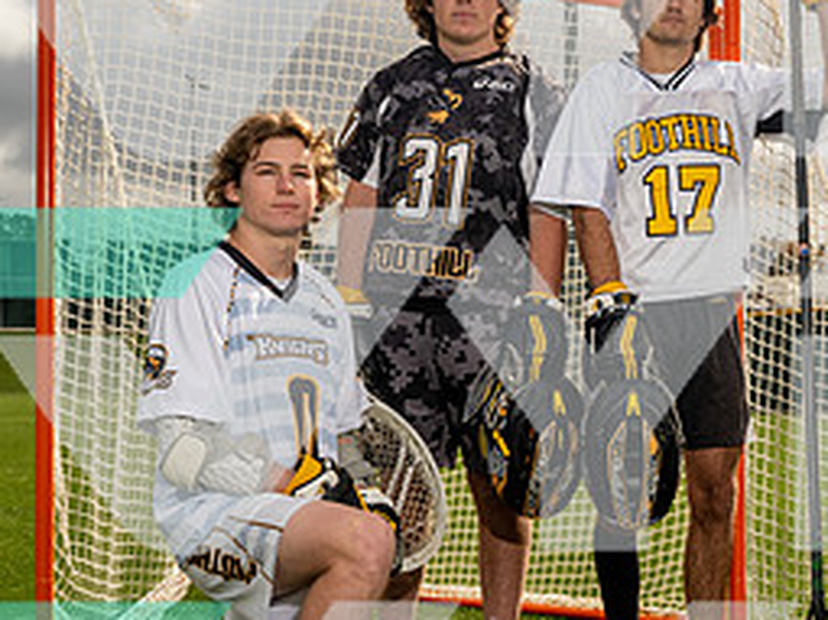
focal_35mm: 70
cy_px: 381
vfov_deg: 21.0
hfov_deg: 26.9
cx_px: 731
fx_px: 1674
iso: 200
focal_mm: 32
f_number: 8
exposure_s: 1/250
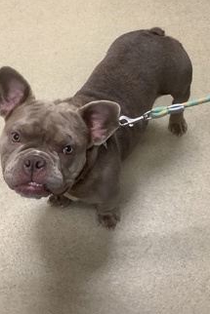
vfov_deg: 46.4
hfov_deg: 31.7
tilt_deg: -53.0
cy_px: 154
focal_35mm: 42
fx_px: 367
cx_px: 75
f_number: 2.4
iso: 320
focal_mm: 3.3
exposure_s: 1/60
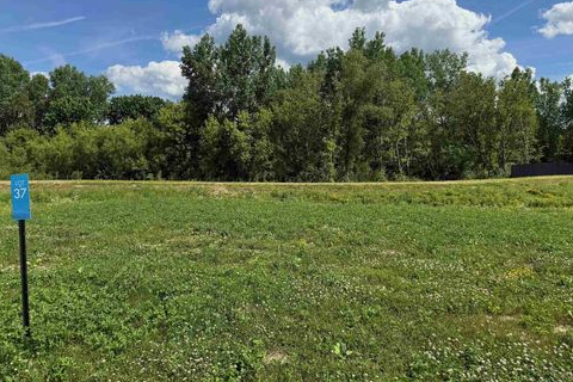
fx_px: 414
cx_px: 285
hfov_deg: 69.4
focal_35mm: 26
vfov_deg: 49.4
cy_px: 168
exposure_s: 1/4673
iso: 80
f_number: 1.78
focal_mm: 6.76
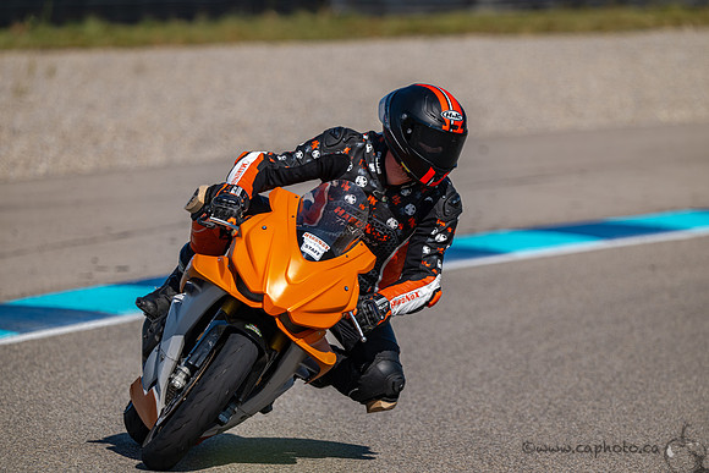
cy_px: 236
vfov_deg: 3.1
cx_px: 354
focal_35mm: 450
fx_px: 8864
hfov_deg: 4.6
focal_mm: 450
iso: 140
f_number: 6.3
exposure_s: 1/1250
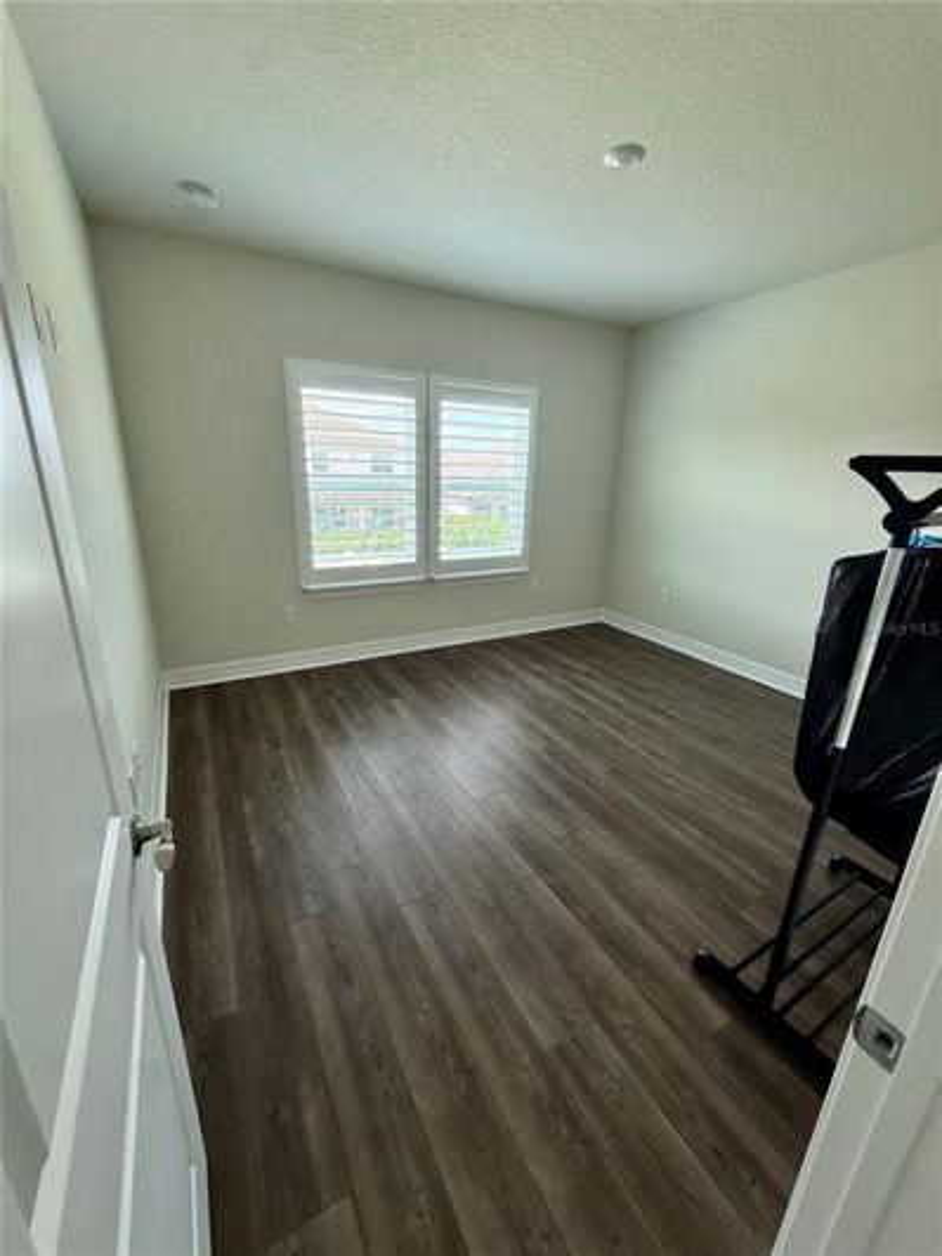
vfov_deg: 102.1
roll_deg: -1.5
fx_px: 508
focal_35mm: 14
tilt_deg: -15.0
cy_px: 628
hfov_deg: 85.7
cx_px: 471
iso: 125
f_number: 2.2
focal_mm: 2.22
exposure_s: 1/99
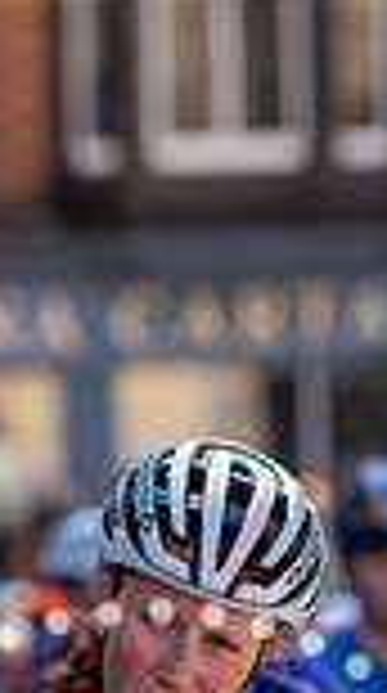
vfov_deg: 4.9
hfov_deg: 2.7
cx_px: 238
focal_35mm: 442
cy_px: 639
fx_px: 8108
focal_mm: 144
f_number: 3.5
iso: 100
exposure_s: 1/400
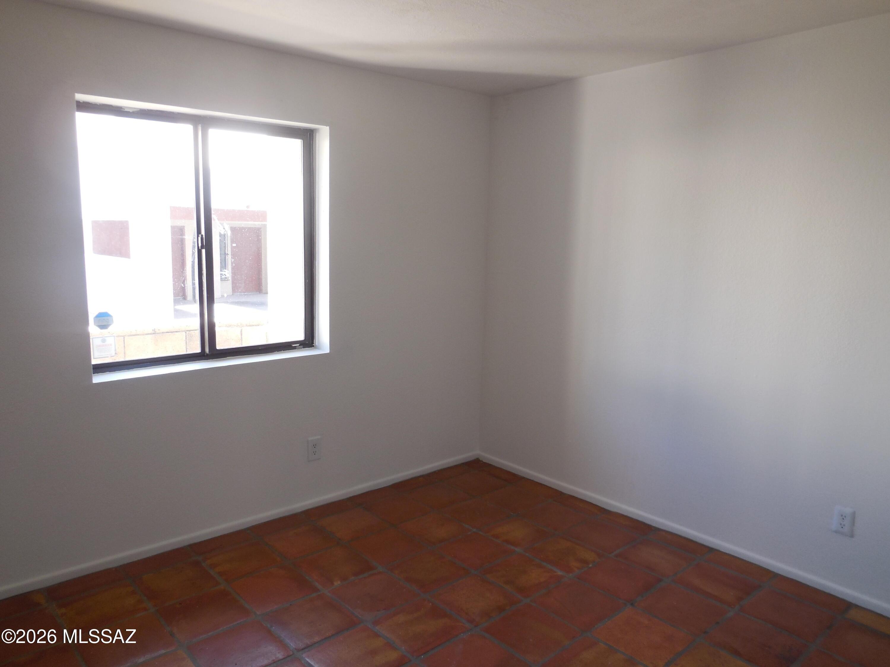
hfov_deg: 69.4
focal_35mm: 25
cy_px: 334
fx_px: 643
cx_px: 445
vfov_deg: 54.9
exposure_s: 1/30
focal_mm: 4.5
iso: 125
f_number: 3.1
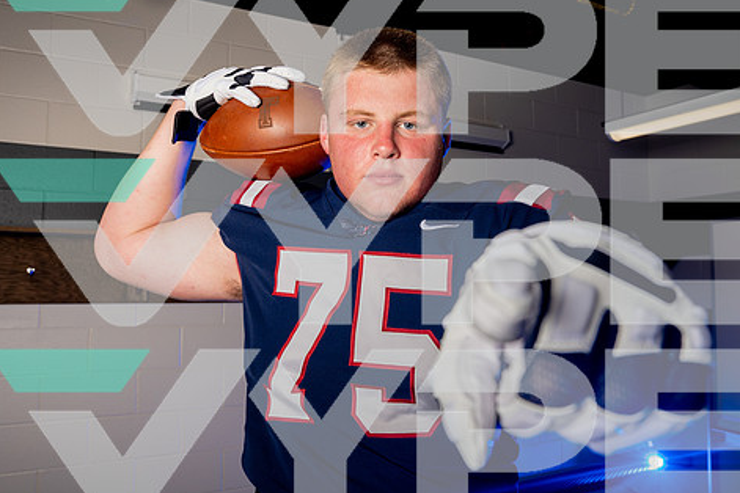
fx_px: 658
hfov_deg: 58.7
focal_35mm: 32
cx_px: 391
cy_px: 243
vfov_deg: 41.1
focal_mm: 26
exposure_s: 1/250
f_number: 6.3
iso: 160
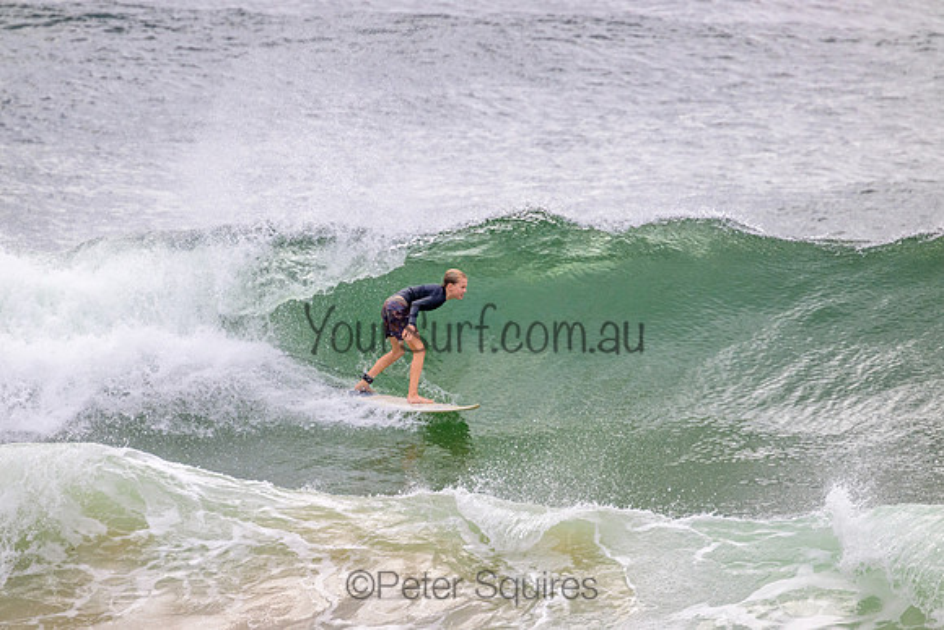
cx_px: 472
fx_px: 20982
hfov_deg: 2.6
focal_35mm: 800
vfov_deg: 1.7
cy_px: 315
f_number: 11
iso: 2200
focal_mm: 800
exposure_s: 1/2000
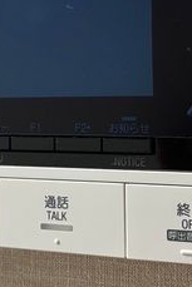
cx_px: 83
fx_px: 527
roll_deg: +0.0
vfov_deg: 30.0
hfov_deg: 20.6
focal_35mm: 66
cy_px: 70
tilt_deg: +3.5
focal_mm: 5.1
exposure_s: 1/60
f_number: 1.6
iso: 250
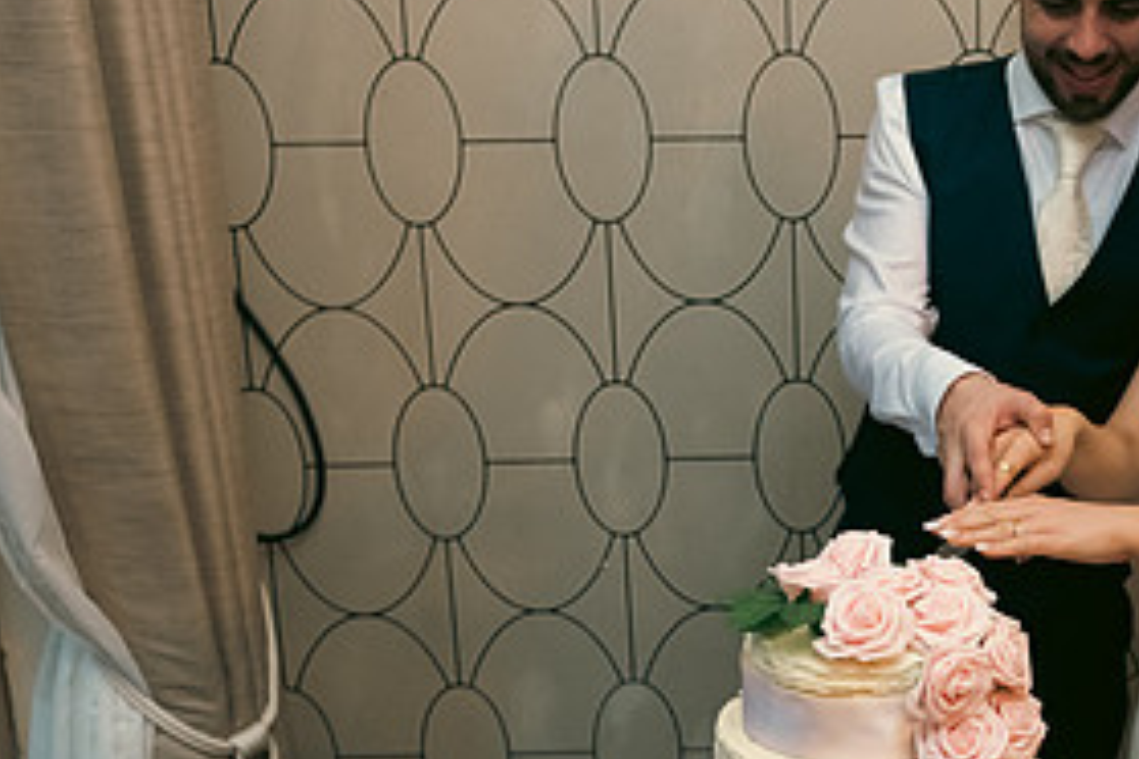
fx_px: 1708
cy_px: 496
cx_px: 923
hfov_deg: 35.6
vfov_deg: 25.0
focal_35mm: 54
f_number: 3.5
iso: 800
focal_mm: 26
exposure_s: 1/160
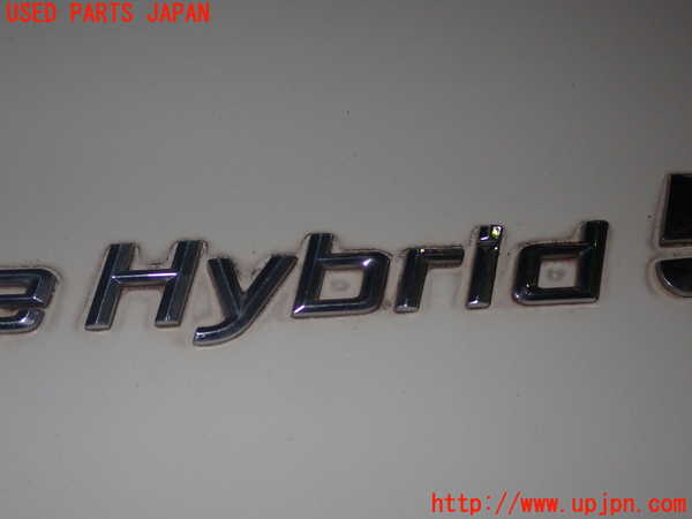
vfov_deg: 27.0
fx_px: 1080
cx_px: 346
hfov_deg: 35.5
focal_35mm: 54
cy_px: 260
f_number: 10
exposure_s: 1/50
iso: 200
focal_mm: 9.65
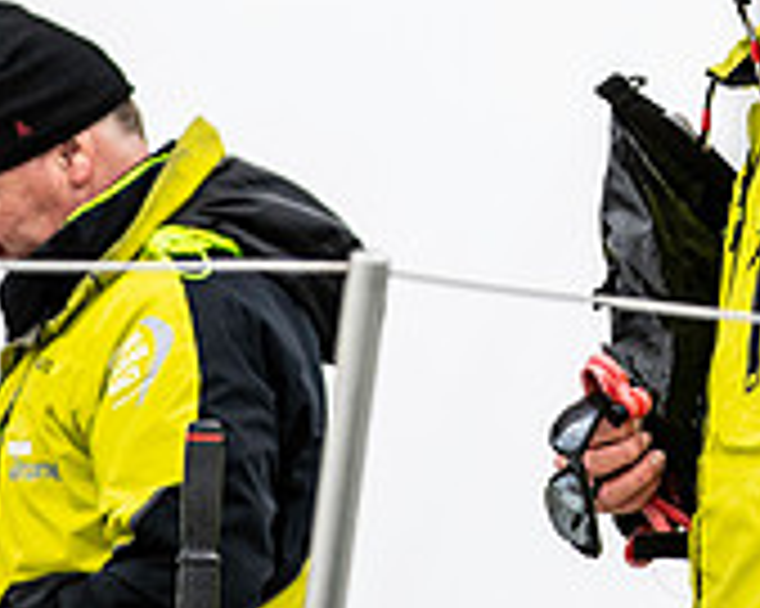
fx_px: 12656
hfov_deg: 3.4
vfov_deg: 2.7
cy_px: -124
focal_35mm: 563
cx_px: 863
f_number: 4
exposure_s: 1/1250
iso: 500
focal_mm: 175
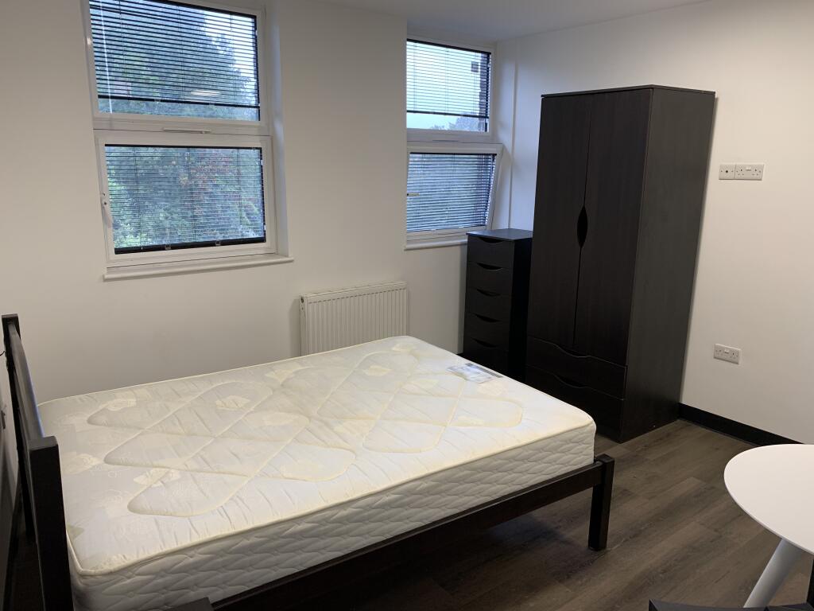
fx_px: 611
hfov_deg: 67.3
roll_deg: +0.0
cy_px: 306
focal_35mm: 26
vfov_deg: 53.1
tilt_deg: -11.9
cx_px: 407
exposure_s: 1/120
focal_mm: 4.25
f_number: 1.8
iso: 100
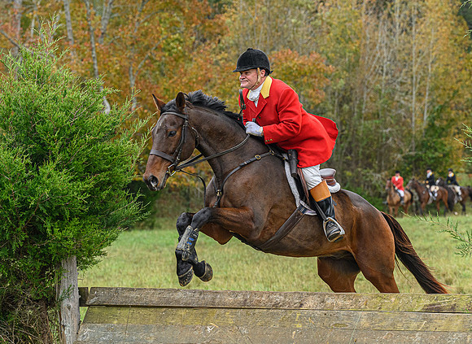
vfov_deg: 10.9
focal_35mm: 134
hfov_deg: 14.9
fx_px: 1807
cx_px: 253
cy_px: 160
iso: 1000
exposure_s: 1/800
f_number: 3.5
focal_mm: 82
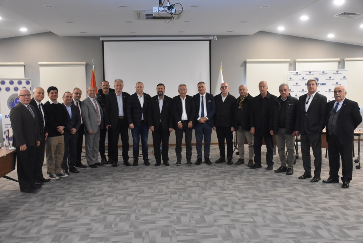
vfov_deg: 36.9
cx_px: 182
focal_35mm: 36
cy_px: 122
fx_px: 363
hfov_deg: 53.1
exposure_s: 1/60
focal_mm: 24
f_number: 4
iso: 2200
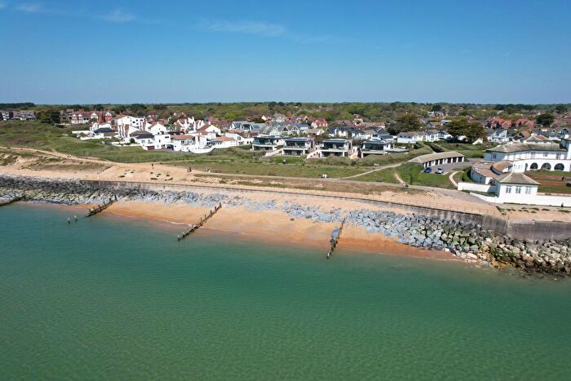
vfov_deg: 57.2
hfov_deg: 78.6
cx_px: 286
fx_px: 349
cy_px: 190
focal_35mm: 22
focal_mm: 8.38
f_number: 2.8
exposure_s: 1/2000
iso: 100
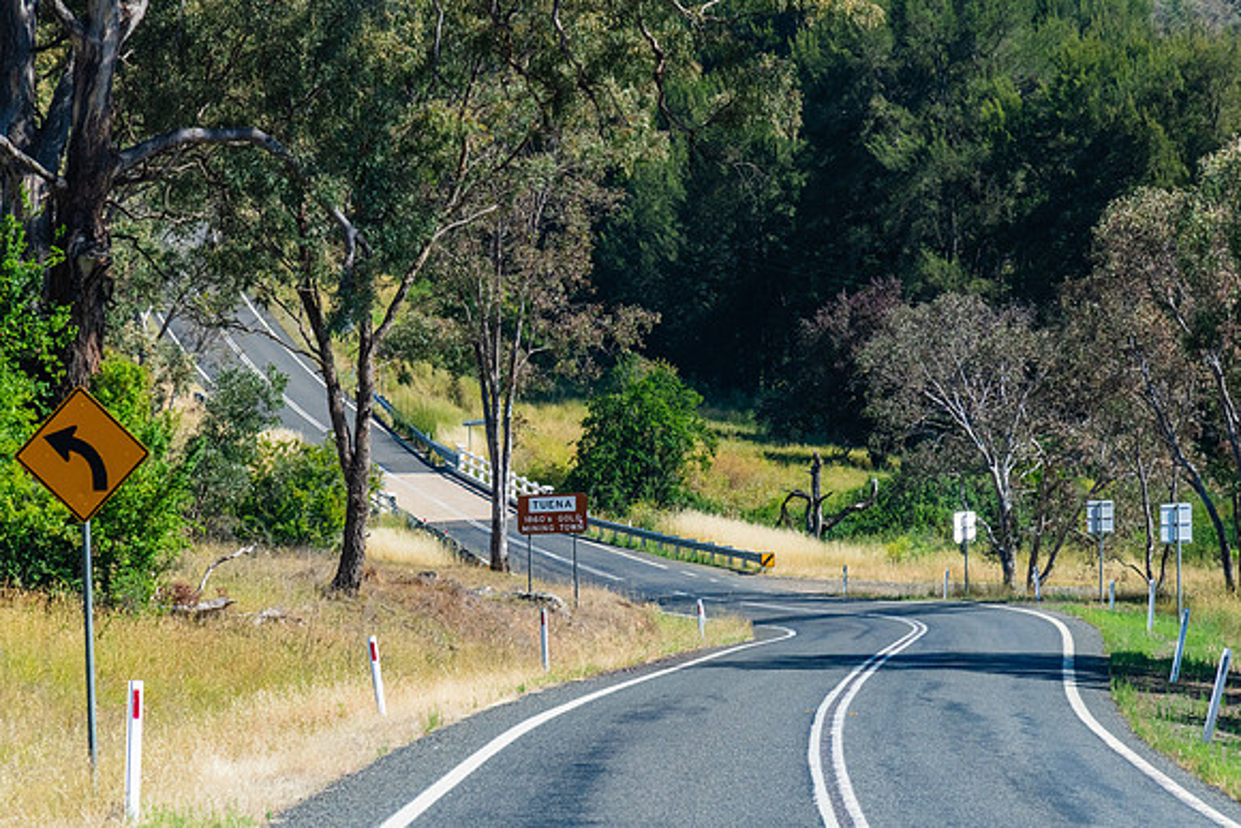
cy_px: 414
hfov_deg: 15.0
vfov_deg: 10.0
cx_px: 619
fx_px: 4716
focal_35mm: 137
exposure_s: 1/2500
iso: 800
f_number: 6.3
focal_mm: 120
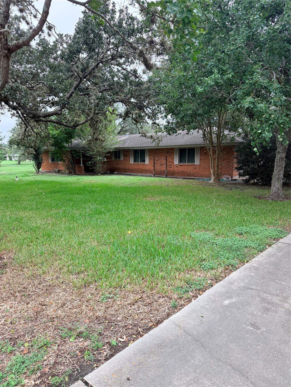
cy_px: 194
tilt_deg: -6.4
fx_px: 269
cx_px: 146
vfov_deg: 71.6
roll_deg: +0.6
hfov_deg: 56.8
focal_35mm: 24
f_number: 1.78
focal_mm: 6.76
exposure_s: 1/580
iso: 100
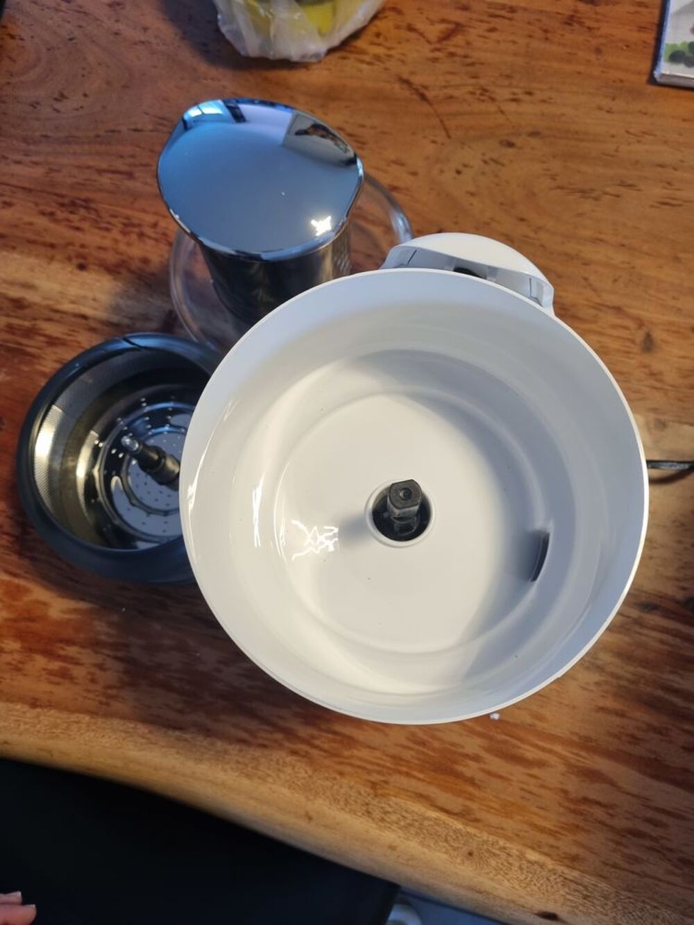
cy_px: 462
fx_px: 695
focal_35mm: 26
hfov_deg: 53.1
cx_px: 347
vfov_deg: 67.3
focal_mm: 5.4
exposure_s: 1/50
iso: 200
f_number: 1.8
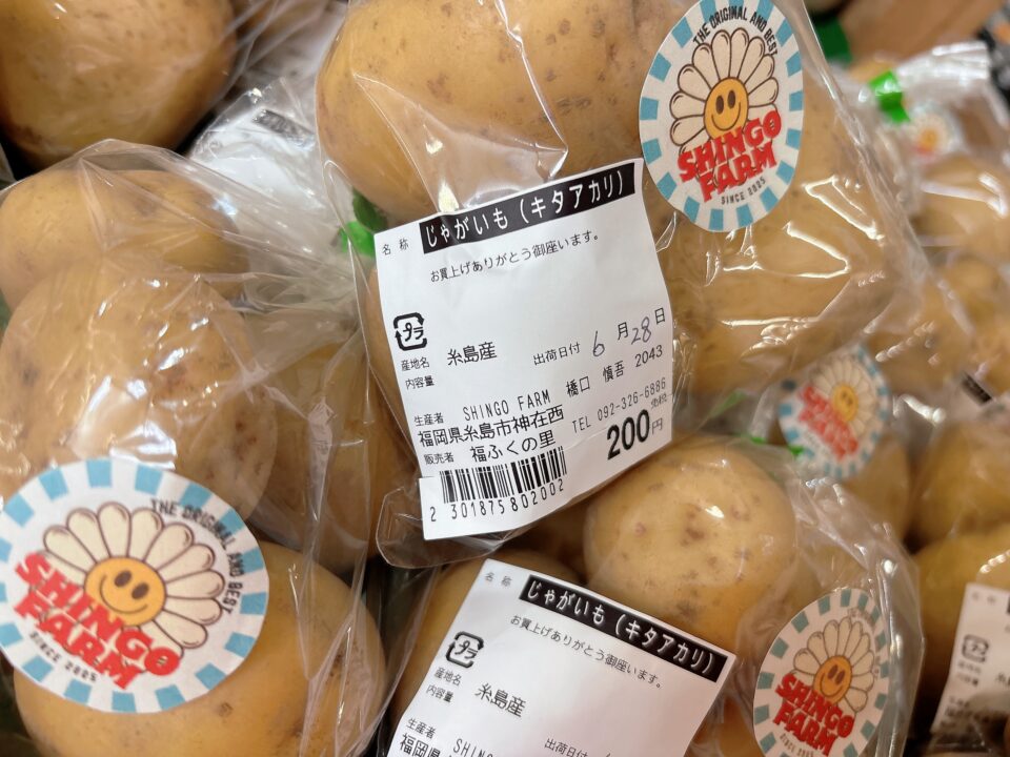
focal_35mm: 26
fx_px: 759
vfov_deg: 53.1
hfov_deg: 67.3
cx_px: 505
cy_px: 378
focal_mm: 5.96
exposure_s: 1/60
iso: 100
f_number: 1.6
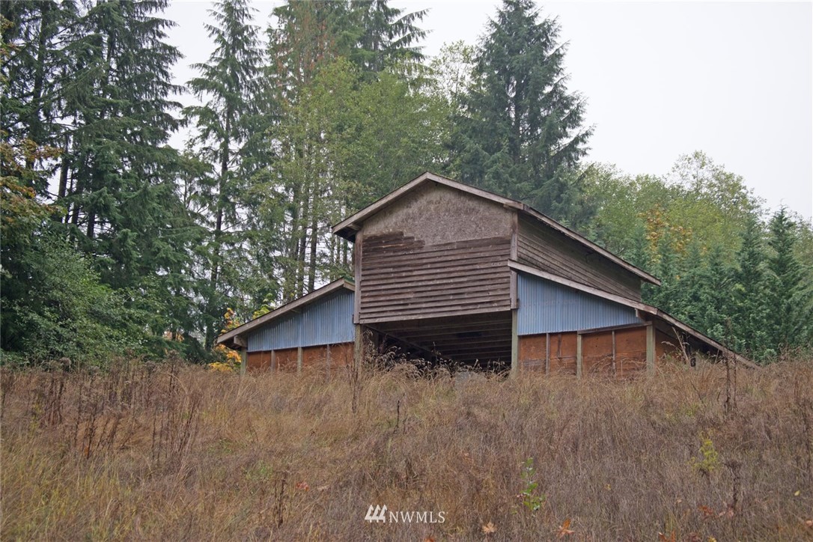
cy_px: 271
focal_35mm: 82
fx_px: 1863
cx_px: 406
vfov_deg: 16.6
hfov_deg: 24.6
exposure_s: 1/160
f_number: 4
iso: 100
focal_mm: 55
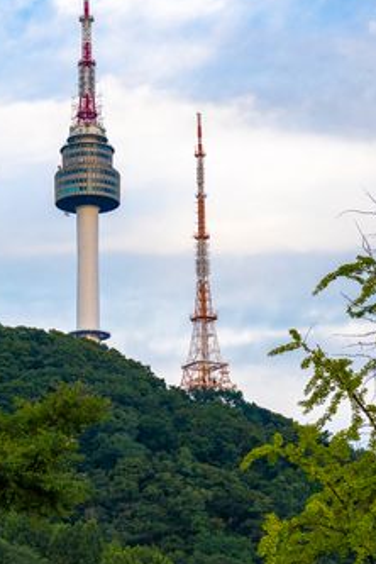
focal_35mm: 126
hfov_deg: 10.9
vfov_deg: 16.3
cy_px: 273
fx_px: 1974
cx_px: 130
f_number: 5.6
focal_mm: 55
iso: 400
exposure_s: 1/250
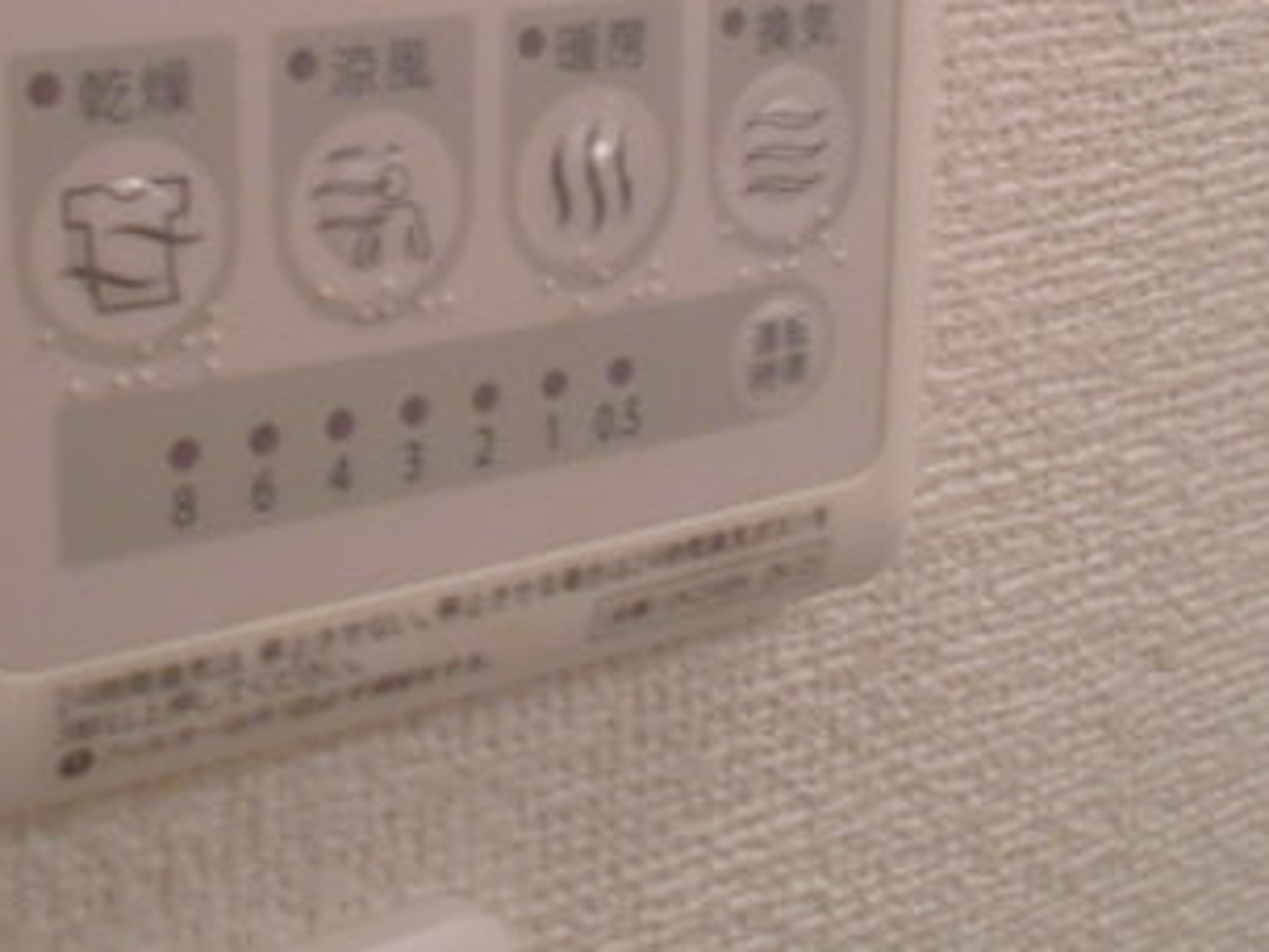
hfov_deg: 31.3
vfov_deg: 23.2
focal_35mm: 61
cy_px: 33
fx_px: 2236
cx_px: 380
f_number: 3.7
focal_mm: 5.3
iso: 200
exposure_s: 1/60
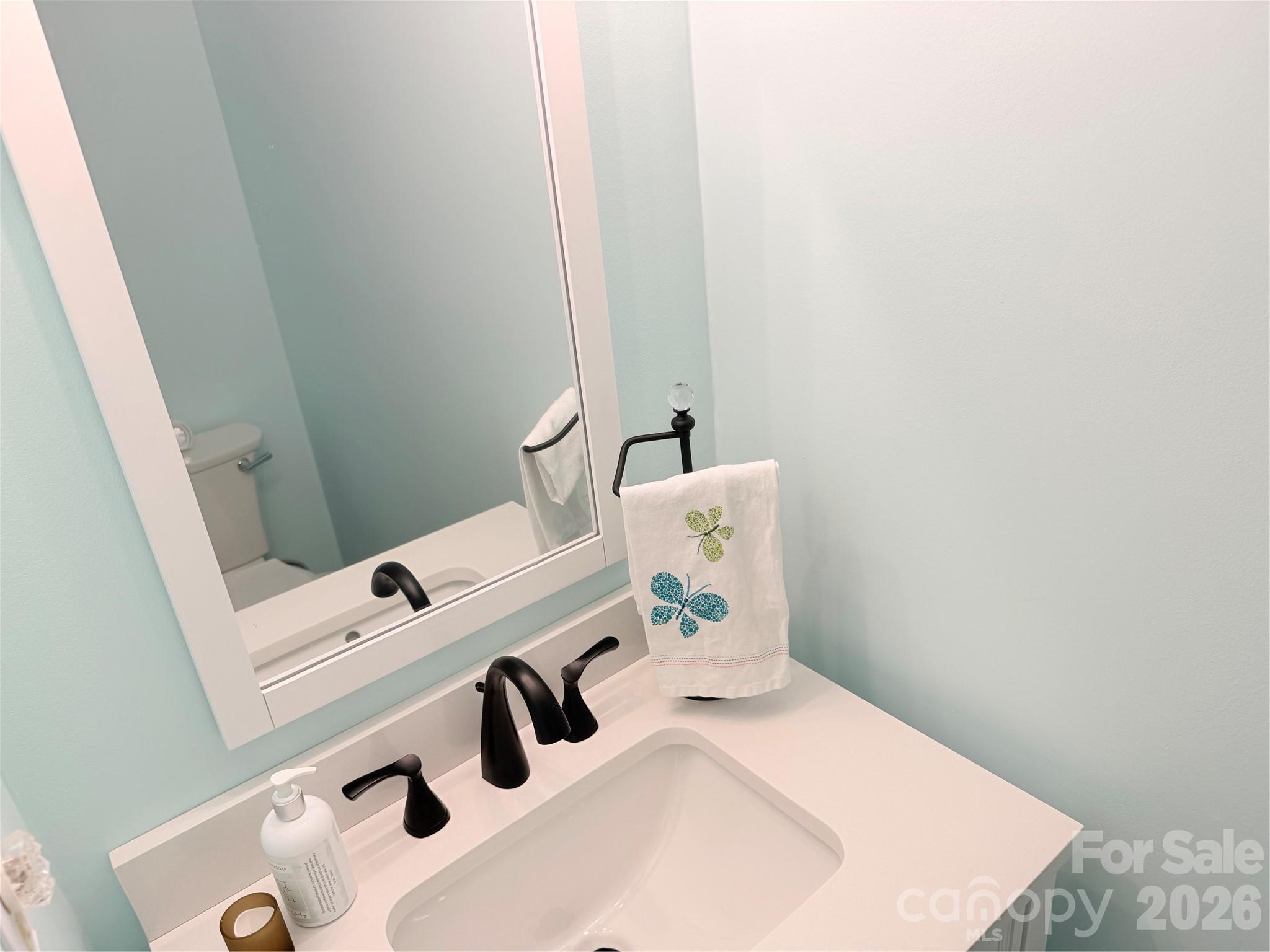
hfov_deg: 71.6
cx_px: 635
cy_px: 476
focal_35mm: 24
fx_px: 881
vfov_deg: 56.8
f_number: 1.78
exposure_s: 1/177
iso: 64
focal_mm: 6.76
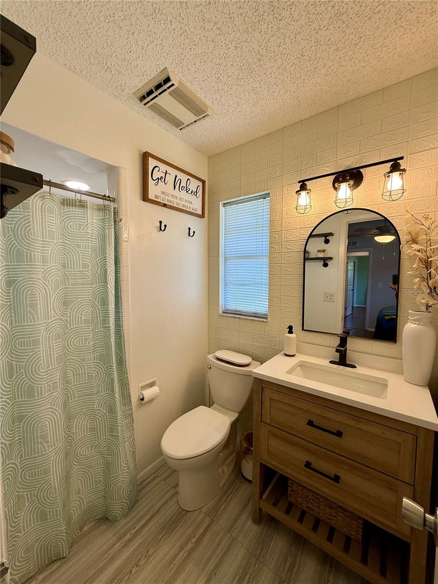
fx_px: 236
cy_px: 292
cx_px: 219
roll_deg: -0.5
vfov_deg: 102.1
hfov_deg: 85.7
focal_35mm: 14
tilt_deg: -3.4
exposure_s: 1/120
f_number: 2.2
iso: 64
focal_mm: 2.22
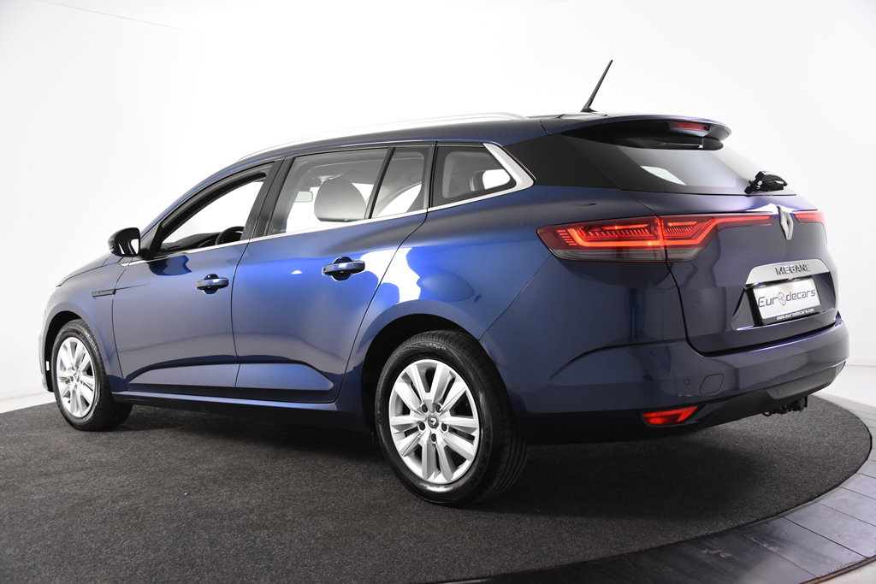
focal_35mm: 39
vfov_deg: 34.2
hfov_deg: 49.5
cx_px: 438
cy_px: 292
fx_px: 949
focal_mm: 26
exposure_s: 1/80
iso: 1600
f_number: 4.5
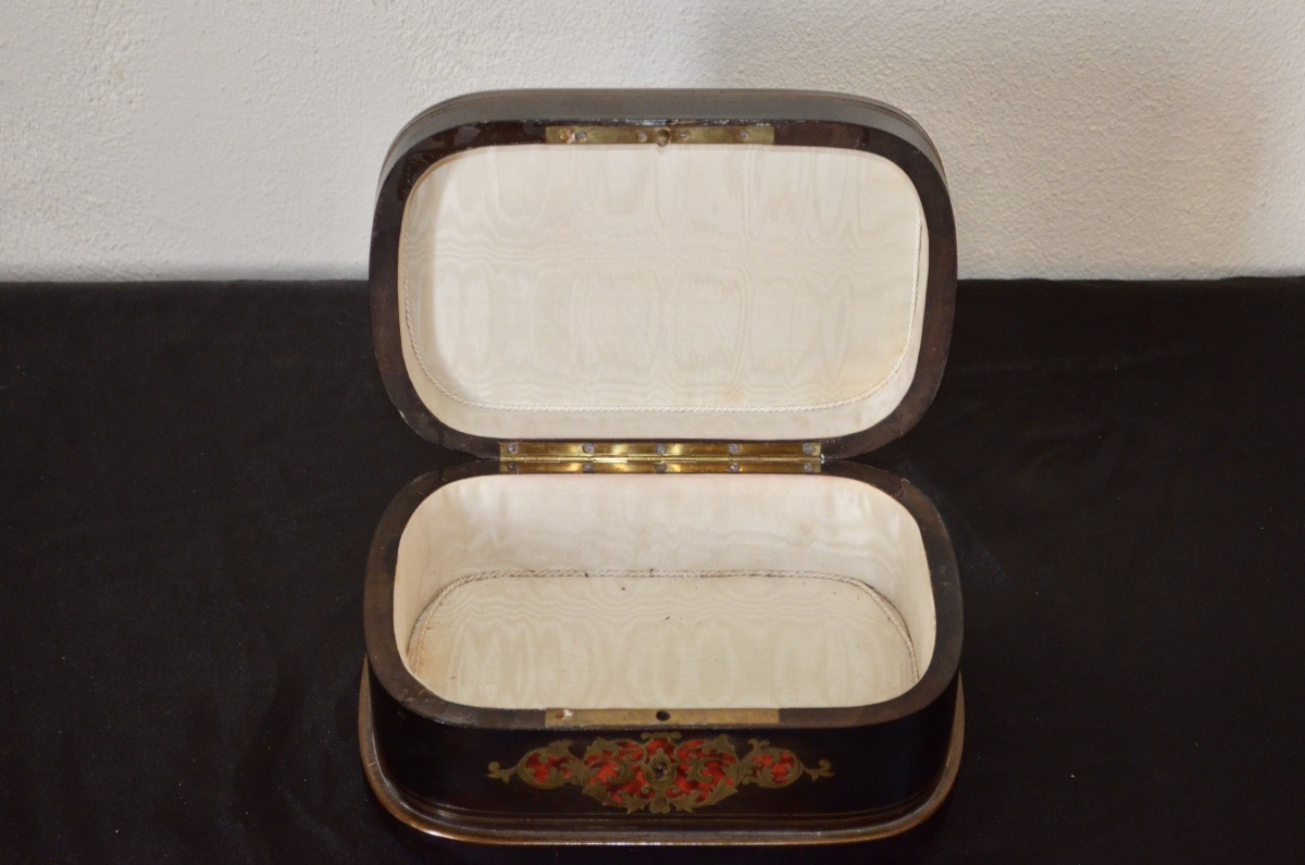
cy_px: 432
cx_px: 652
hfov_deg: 24.7
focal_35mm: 82
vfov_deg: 16.5
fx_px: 2985
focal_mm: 55
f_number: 5.6
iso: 1800
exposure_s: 1/60
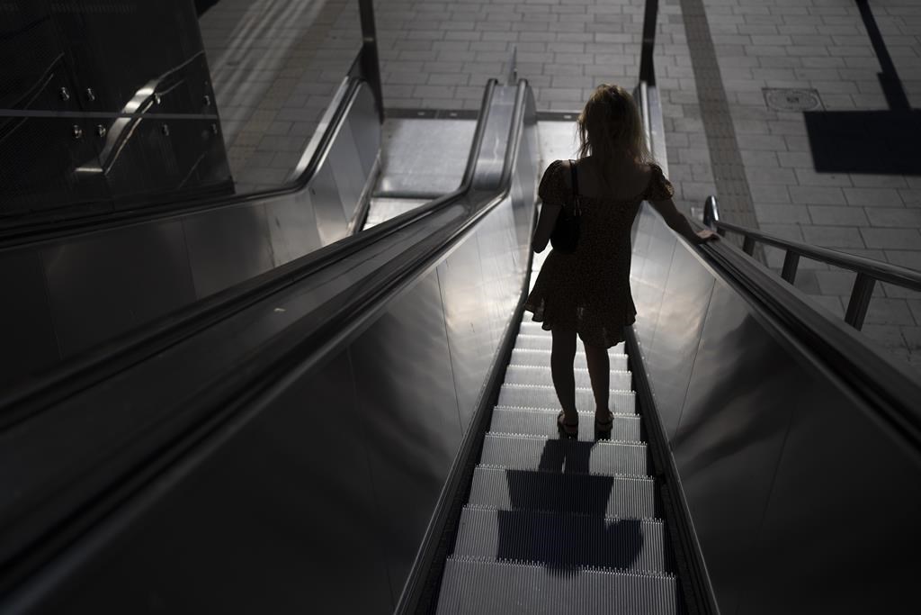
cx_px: 460
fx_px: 895
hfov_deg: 54.4
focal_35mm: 35
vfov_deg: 37.9
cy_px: 308
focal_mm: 35
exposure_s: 1/32000
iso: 100
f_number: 1.8
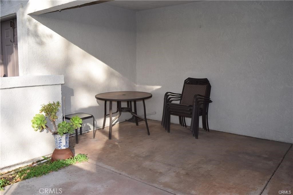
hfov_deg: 59.5
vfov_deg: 41.7
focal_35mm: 32
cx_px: 146
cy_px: 98
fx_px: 256
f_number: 5.6
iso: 250
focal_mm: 21
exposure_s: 1/125
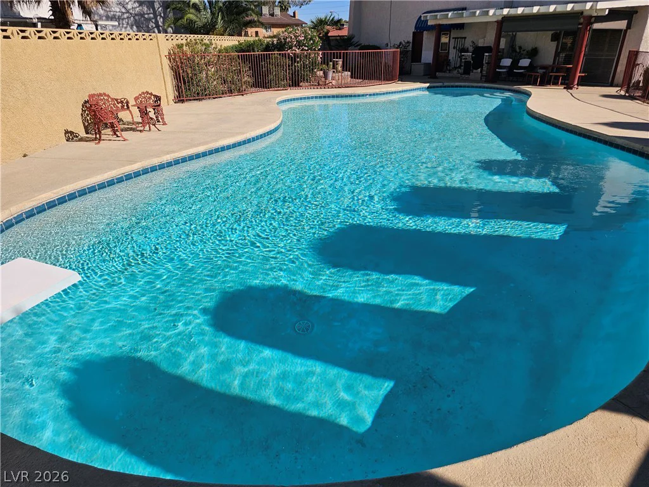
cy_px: 244
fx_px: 431
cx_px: 324
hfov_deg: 73.9
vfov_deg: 58.9
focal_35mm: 23
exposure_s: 1/1222
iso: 10
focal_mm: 6.3
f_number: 1.7
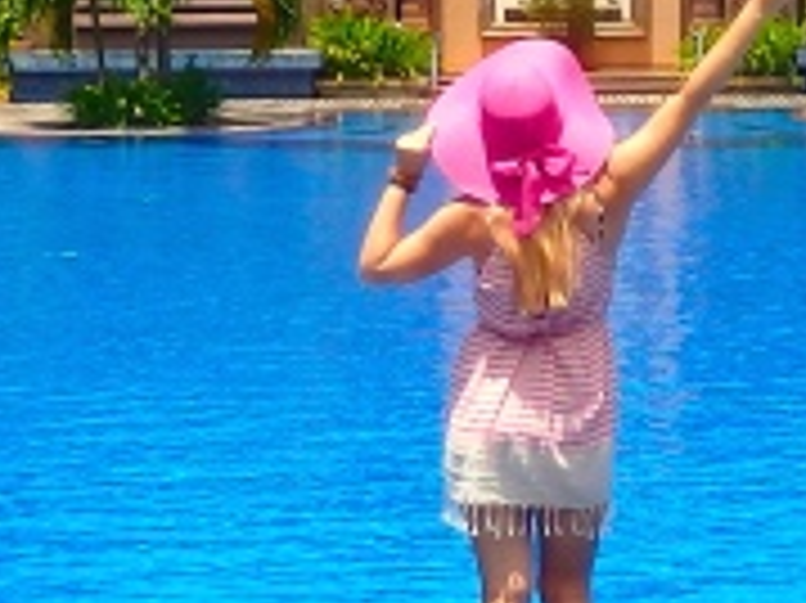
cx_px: 639
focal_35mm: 143
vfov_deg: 10.3
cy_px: -40
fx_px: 3327
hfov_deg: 13.7
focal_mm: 4.5
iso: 125
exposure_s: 1/2000
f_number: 8.7
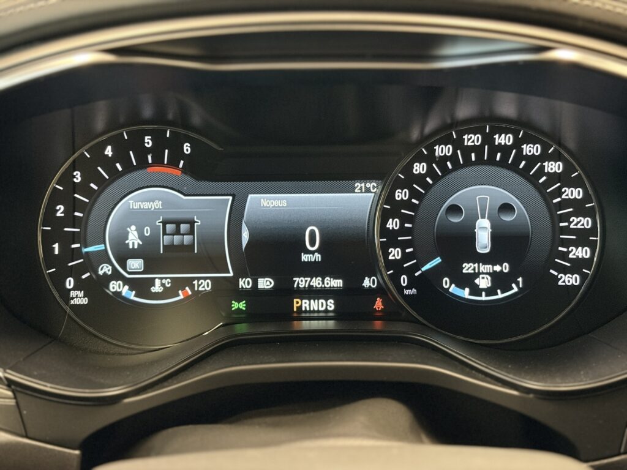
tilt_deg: -20.2
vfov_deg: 28.0
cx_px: 314
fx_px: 942
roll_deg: +0.4
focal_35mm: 52
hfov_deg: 36.8
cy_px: 235
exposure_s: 1/25
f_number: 1.6
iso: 400
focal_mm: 5.96
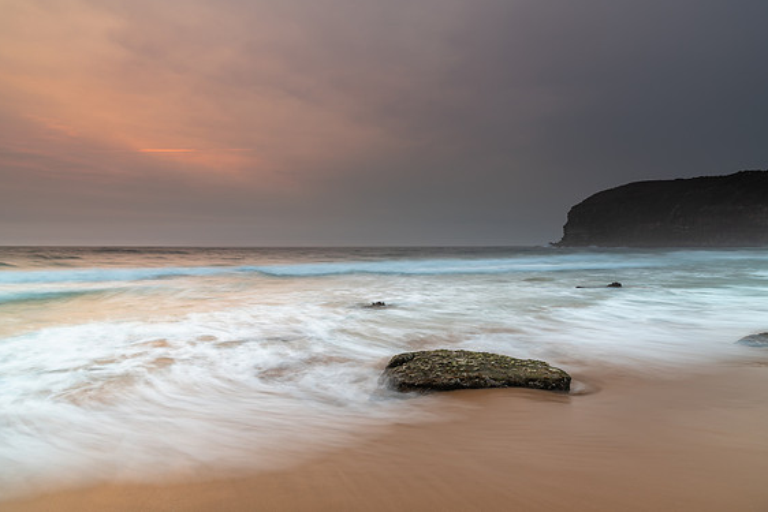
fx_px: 533
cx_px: 391
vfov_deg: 51.3
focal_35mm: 25
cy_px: 249
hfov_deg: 71.5
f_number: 9
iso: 50
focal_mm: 24
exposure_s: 2
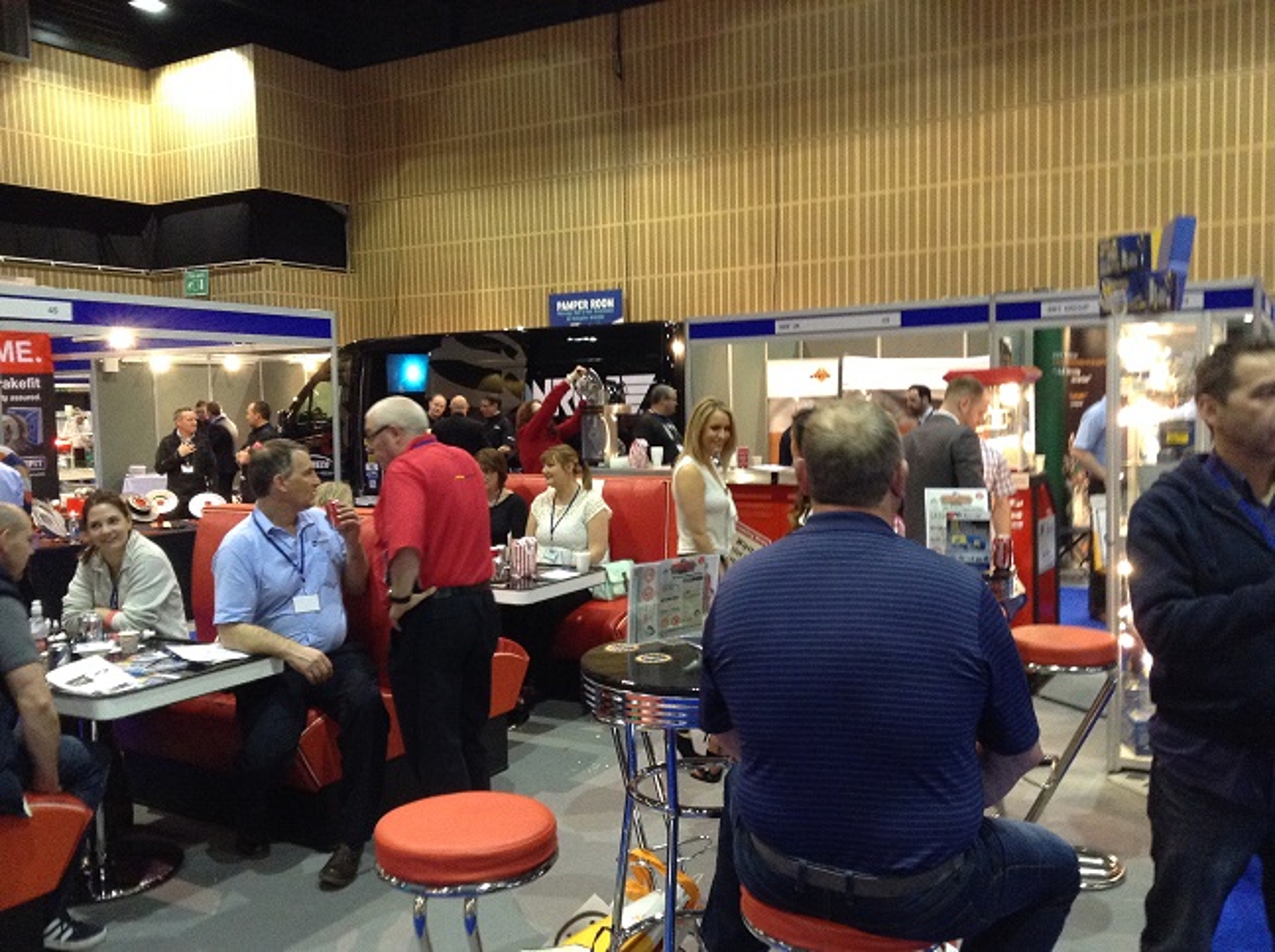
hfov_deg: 55.4
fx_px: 1214
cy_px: 476
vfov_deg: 42.8
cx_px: 638
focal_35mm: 33
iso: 200
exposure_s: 1/17
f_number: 2.4
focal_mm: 3.3
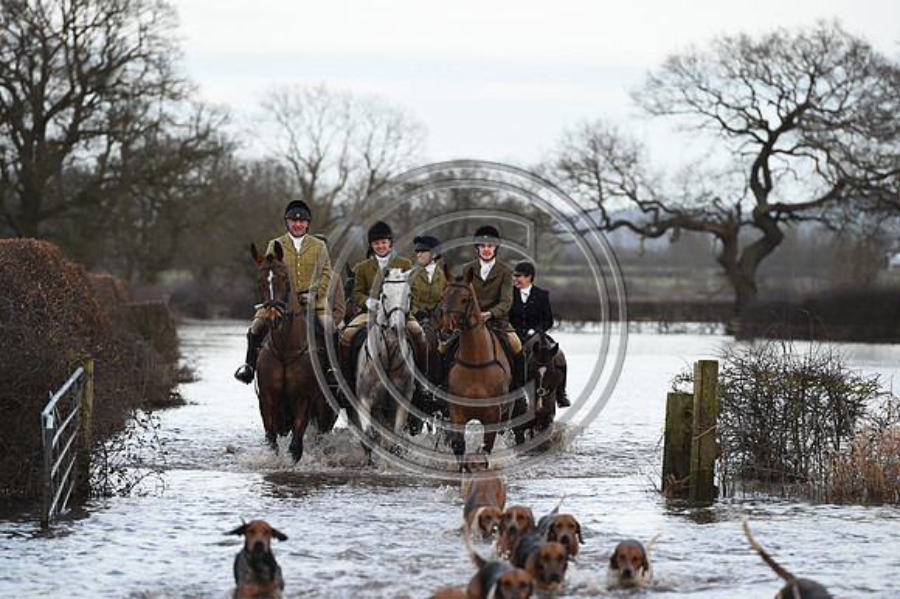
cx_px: 450
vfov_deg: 6.9
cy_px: 300
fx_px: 4997
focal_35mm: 200
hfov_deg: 10.3
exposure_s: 1/1000
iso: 1600
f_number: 4.5
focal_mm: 200
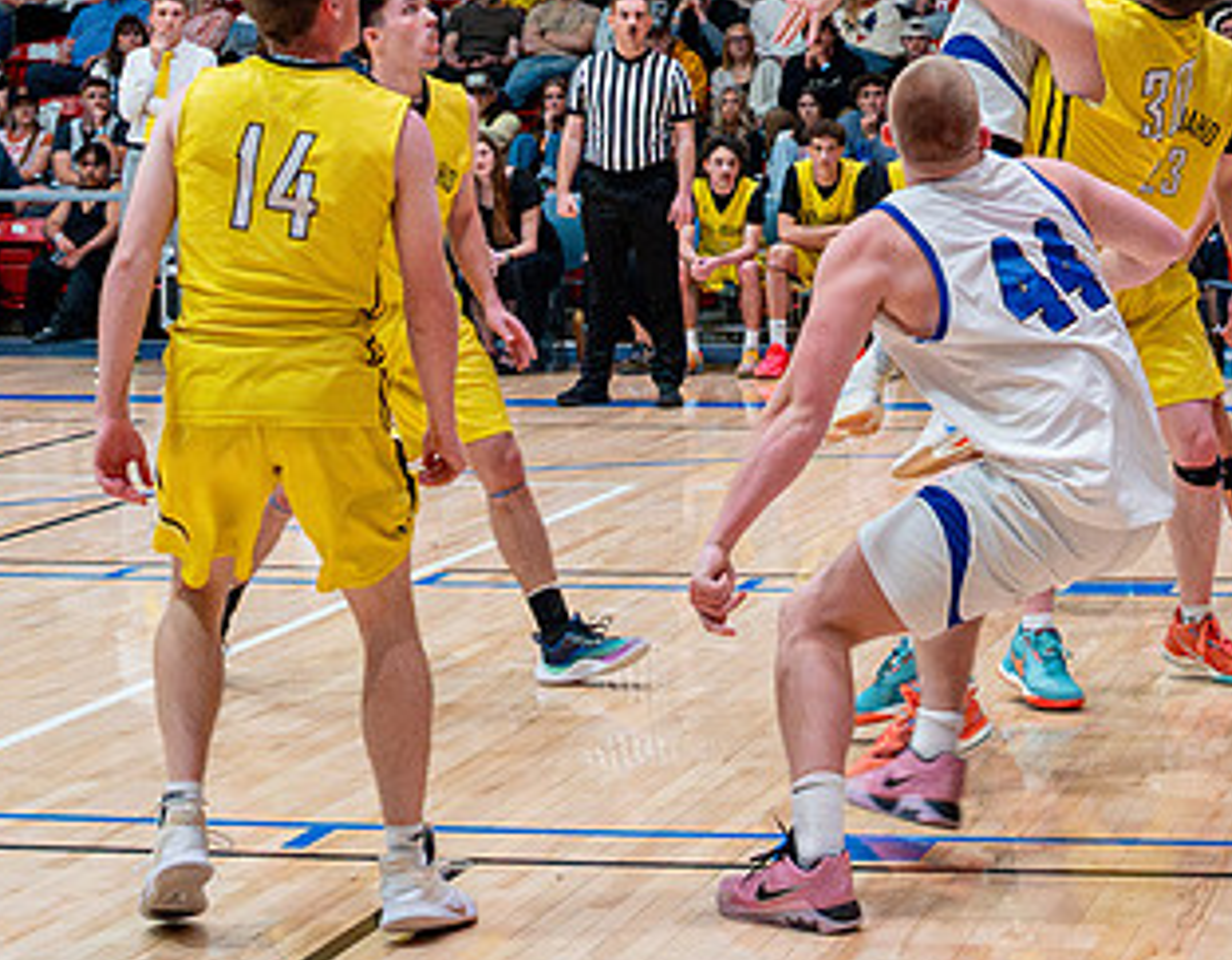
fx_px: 3862
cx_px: 1309
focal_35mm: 107
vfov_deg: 13.9
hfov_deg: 17.6
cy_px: -91
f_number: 3.2
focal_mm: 24
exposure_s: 1/320
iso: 6400
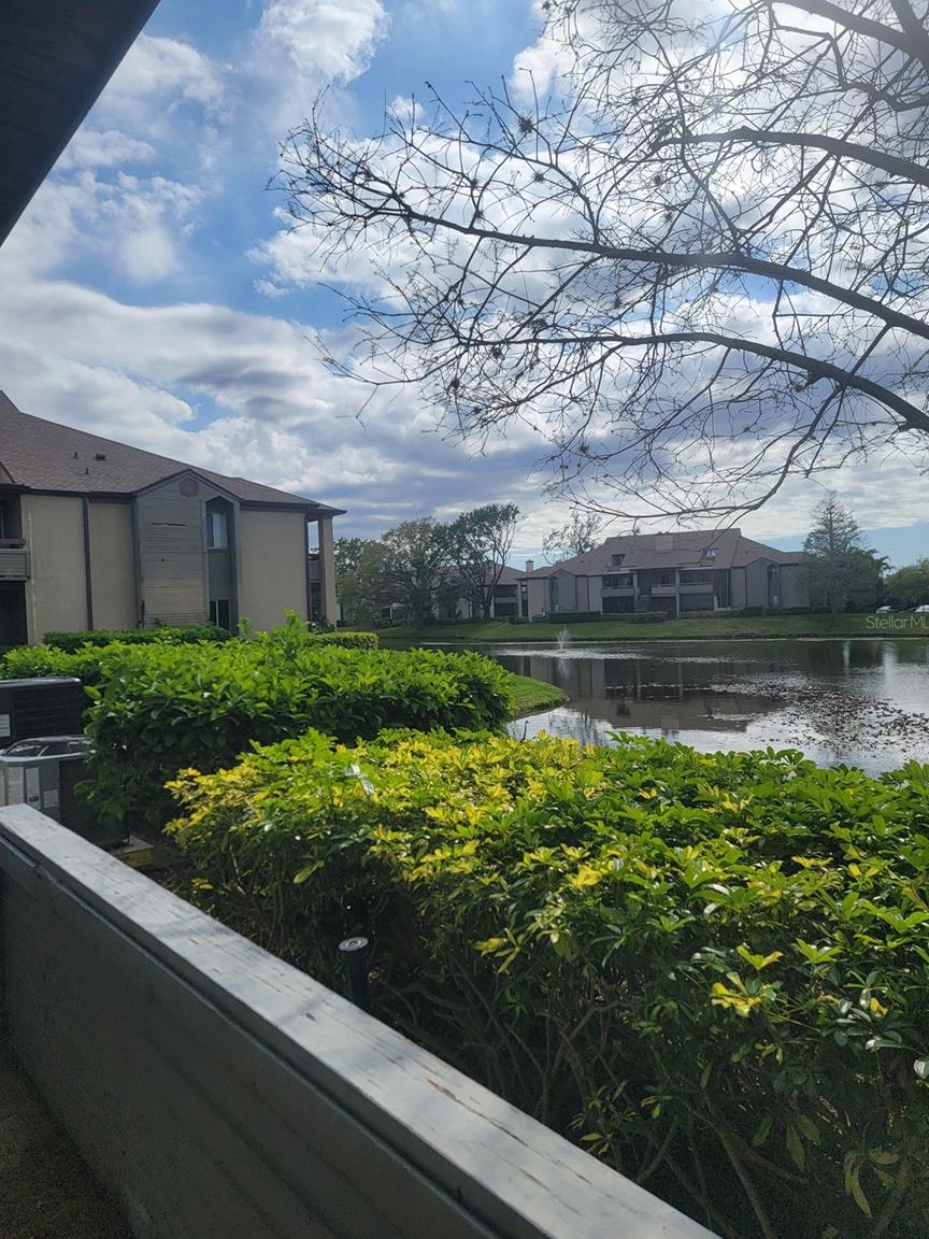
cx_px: 458
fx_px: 895
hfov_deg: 54.9
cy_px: 622
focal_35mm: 25
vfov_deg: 69.4
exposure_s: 1/2333
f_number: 1.8
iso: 16
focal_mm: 6.7
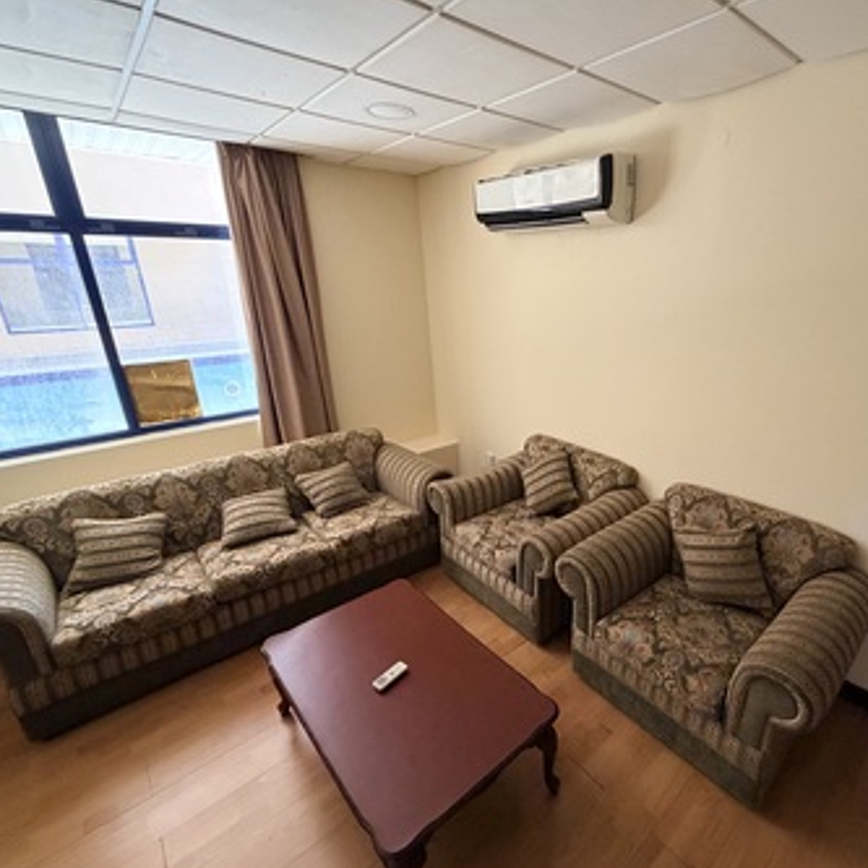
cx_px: 551
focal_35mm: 17
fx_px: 482
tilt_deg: -18.7
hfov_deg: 82.1
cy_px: 437
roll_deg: +0.3
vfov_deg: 84.0
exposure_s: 1/60
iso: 400
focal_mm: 2.22
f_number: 2.2
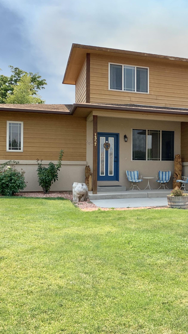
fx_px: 337
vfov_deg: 52.8
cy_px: 166
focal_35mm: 38
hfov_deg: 29.8
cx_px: 171
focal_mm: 4.25
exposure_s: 1/1916
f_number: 1.8
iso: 25
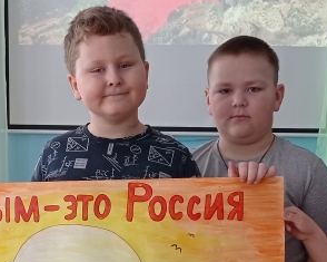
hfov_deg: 20.5
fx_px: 900
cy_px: 255
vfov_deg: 16.2
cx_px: 89
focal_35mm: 93
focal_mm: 4.7
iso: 147
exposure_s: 1/100
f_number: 1.79
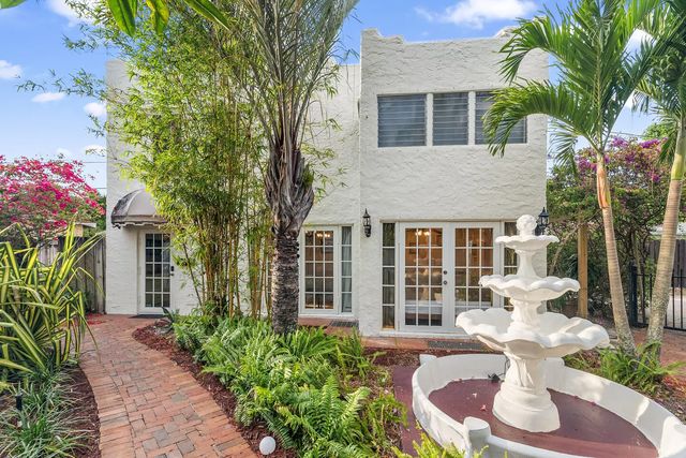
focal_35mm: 16
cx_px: 343
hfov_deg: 96.7
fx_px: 305
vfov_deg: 73.8
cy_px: 229
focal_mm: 16
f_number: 8
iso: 640
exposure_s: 1/100
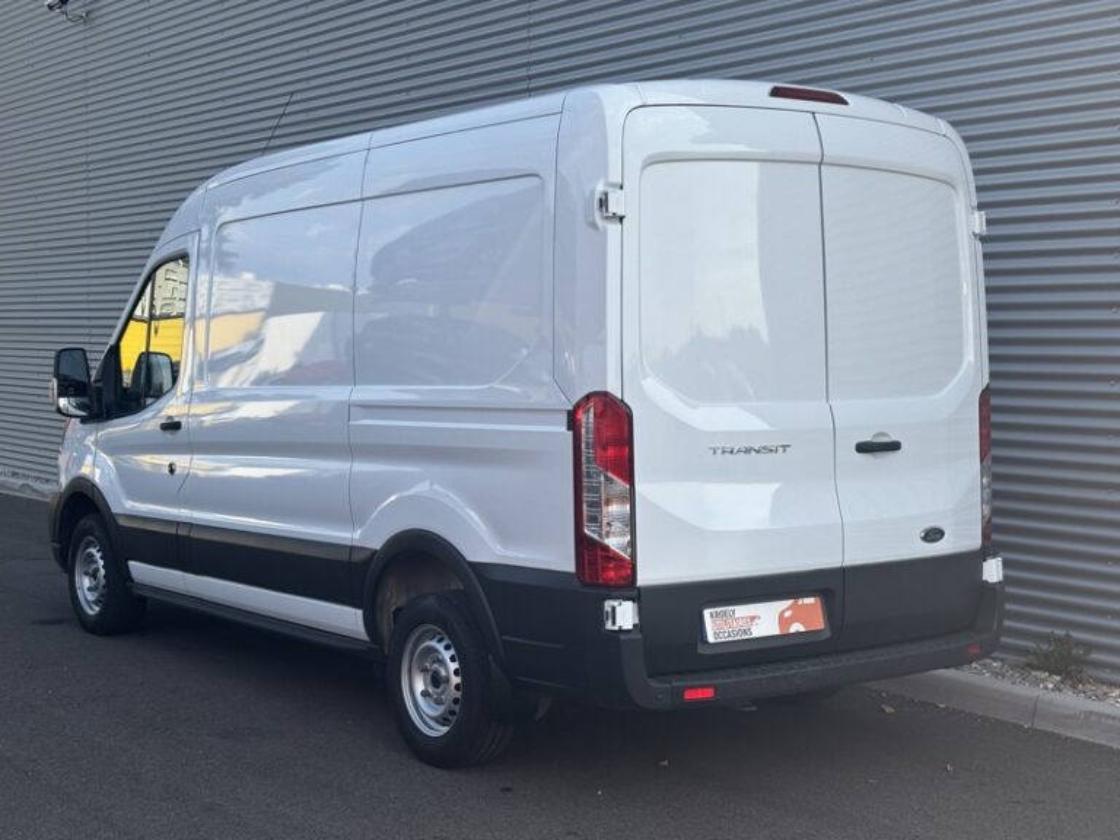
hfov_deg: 36.8
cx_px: 560
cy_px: 420
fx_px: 1682
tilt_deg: -3.7
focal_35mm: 52
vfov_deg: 28.0
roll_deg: +0.1
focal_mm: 5.96
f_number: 1.6
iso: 32
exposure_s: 1/1205
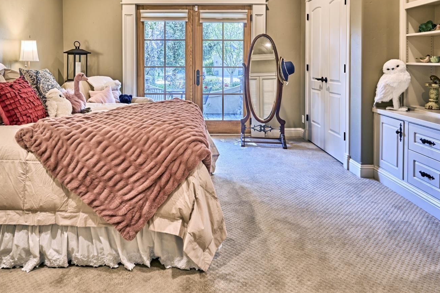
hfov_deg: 71.3
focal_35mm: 25
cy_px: 69
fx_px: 306
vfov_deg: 49.0
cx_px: 195
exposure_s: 1/8
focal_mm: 16
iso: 100
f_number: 8
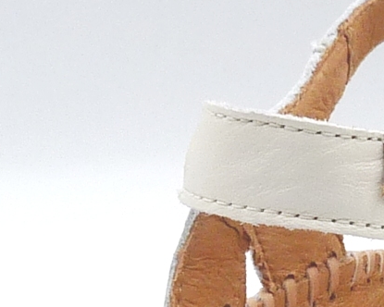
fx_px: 2137
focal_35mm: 188
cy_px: 273
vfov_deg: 8.2
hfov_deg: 10.2
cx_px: 415
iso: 100
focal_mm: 5
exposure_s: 1/200
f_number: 5
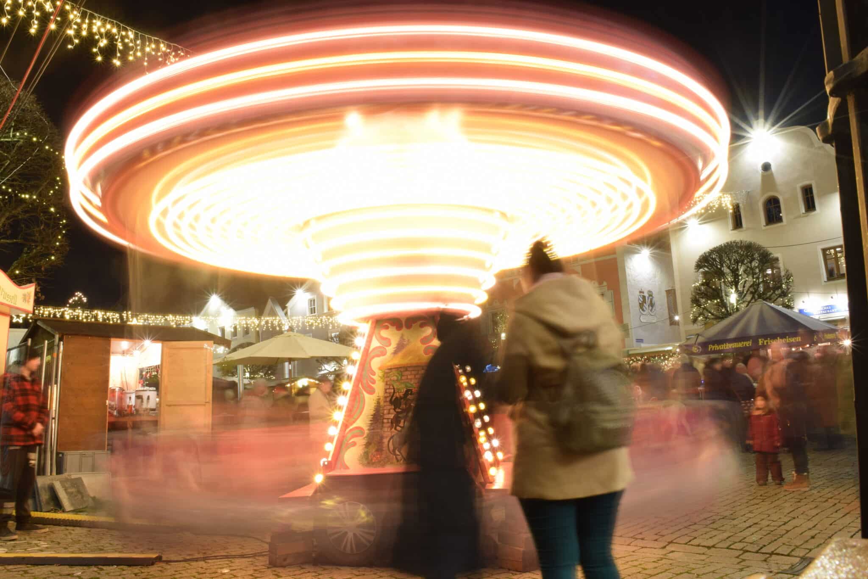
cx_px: 434
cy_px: 290
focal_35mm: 27
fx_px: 651
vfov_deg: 47.9
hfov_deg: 67.4
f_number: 22
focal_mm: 18
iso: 100
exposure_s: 30
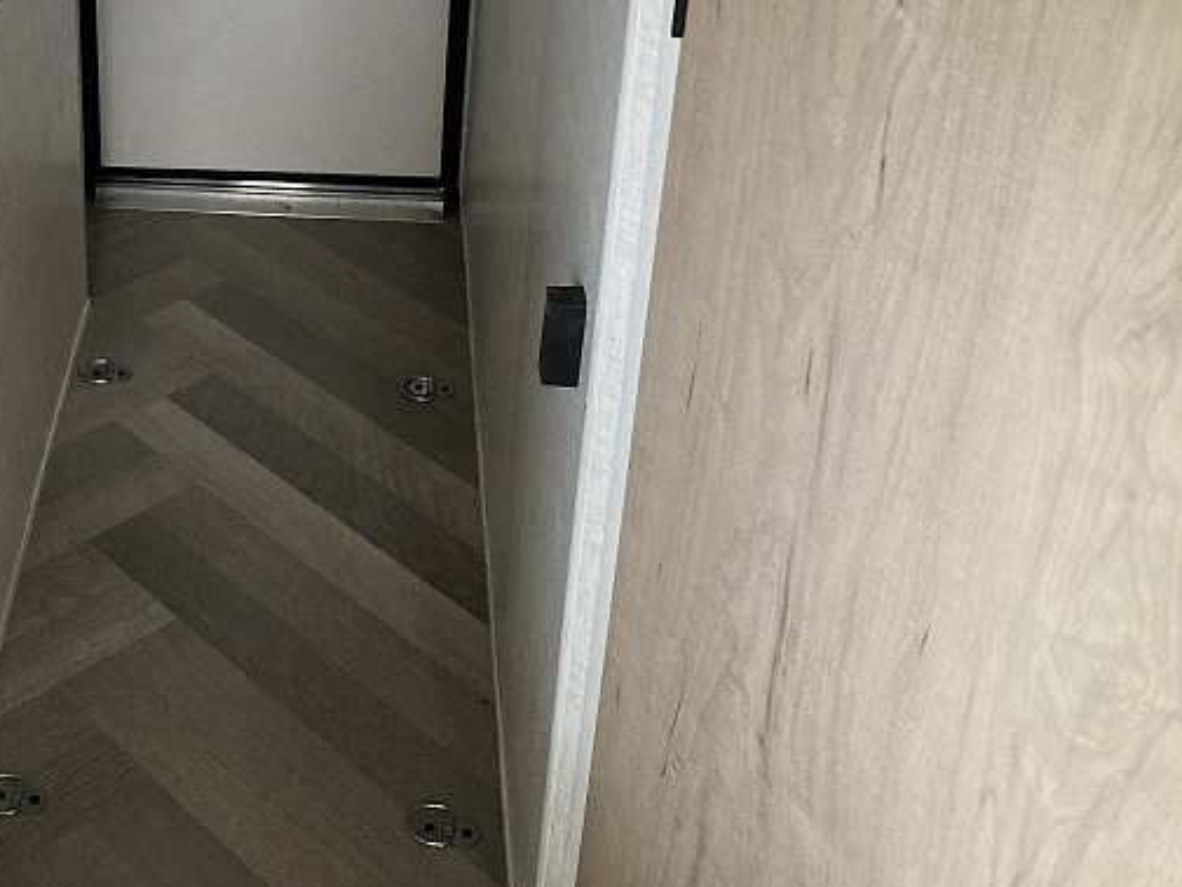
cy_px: 136
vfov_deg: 25.5
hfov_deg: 33.0
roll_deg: +2.0
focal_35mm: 56
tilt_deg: -28.9
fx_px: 1912
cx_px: 171
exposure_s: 1/51
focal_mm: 3.99
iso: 320
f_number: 1.8
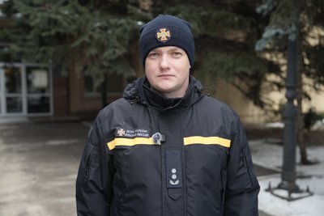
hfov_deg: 49.5
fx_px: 351
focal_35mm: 39
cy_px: 108
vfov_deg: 34.2
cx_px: 162
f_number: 2.8
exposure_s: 1/125
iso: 400
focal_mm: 39
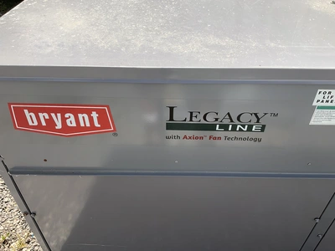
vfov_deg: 48.2
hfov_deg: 61.7
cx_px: 168
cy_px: 126
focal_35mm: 29
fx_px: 281
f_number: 1.8
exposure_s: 1/1451
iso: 25
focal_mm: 3
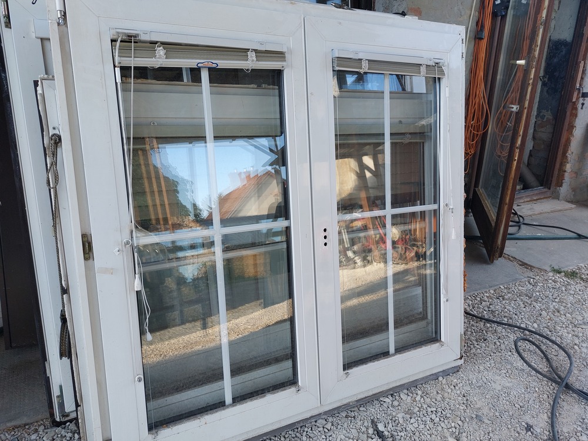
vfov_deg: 54.9
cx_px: 294
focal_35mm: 25
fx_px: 425
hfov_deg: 69.4
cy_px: 220
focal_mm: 5.23
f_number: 1.8
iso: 32
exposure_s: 1/120
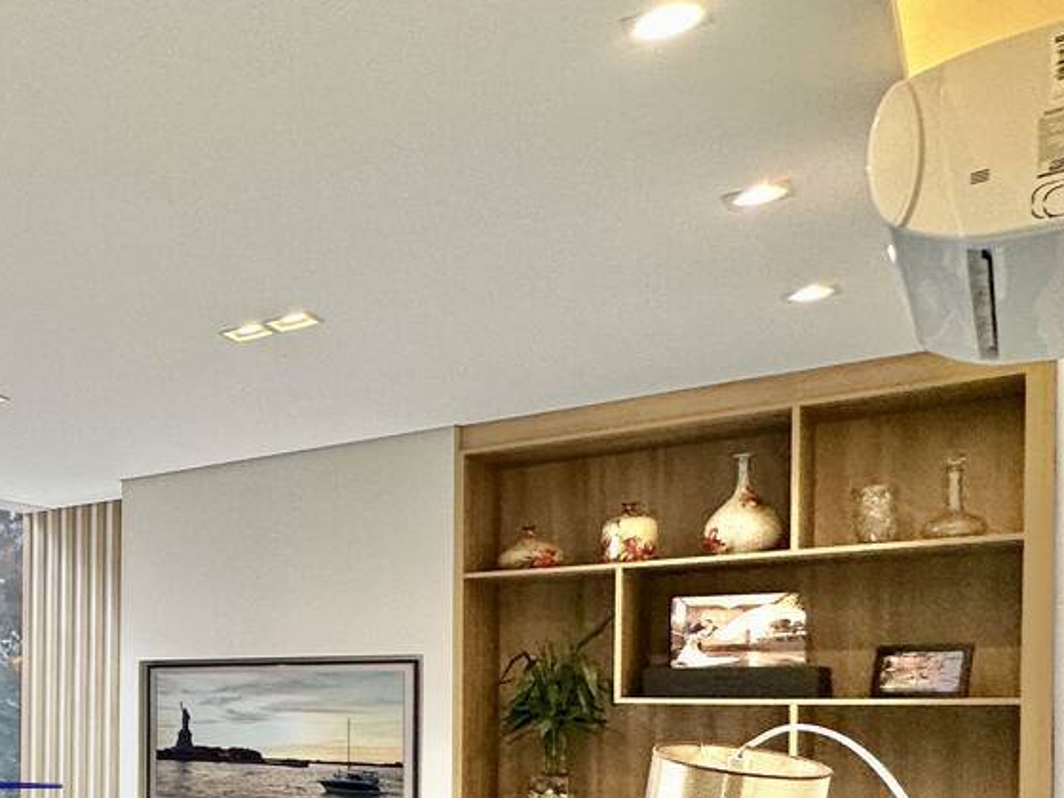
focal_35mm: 36
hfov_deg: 37.3
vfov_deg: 37.3
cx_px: -245
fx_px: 1107
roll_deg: -0.2
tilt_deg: -0.8
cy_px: 709
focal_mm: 2.22
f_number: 2.2
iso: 125
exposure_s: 1/120
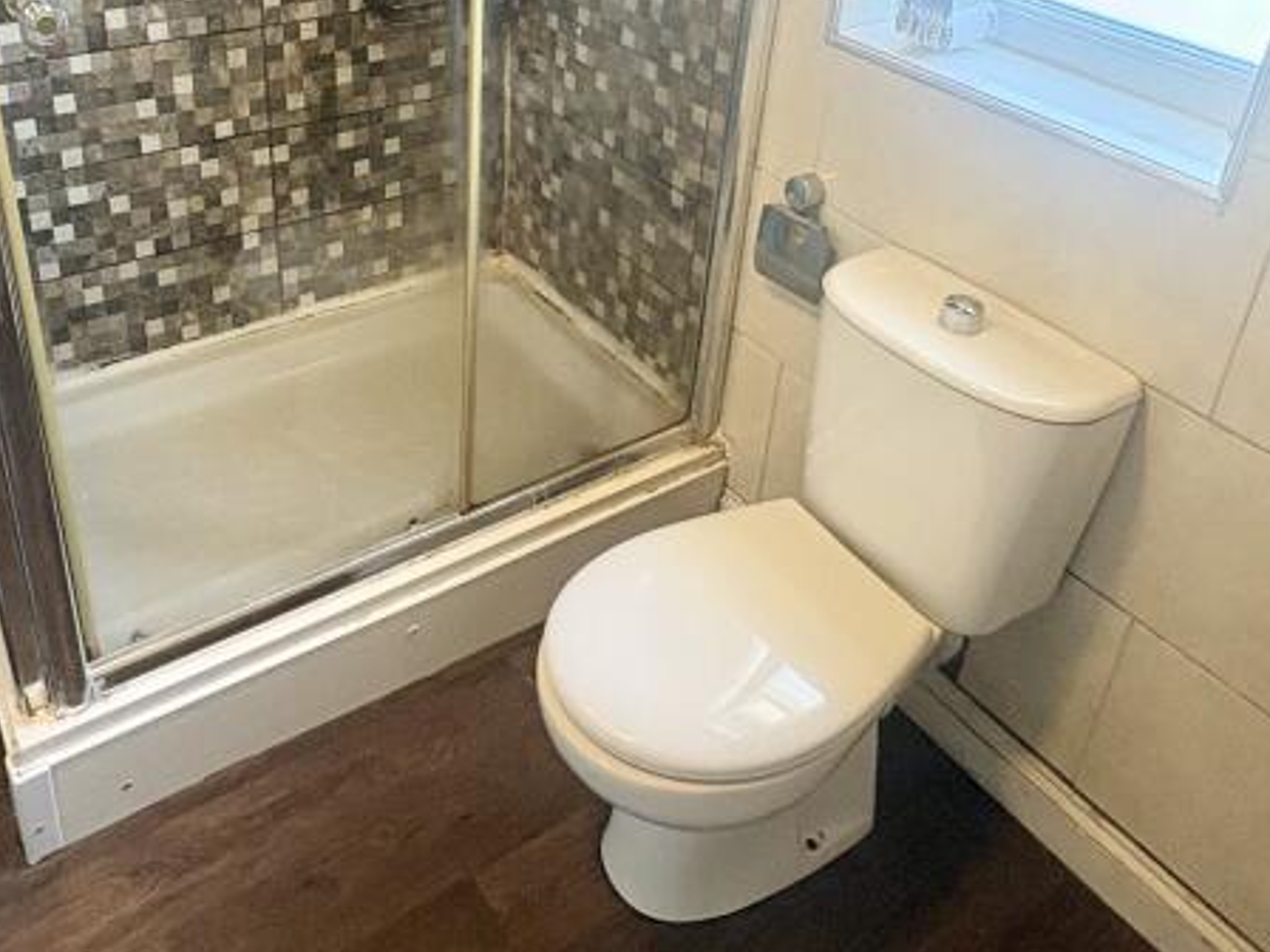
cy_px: 181
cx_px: 522
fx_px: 1174
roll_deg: -1.0
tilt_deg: -26.4
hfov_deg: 56.5
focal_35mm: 32
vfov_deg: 42.1
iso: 400
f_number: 2.2
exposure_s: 1/50
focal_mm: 2.22
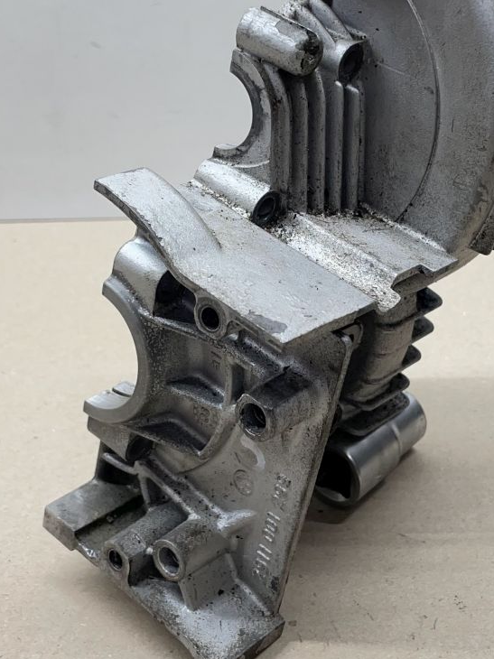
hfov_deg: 25.6
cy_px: 245
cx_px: 302
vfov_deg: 33.6
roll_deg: +2.1
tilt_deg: -28.0
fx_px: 1085
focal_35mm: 57
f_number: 1.6
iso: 80
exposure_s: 1/100
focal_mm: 4.2
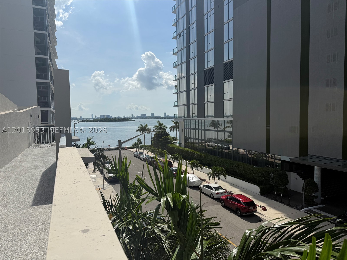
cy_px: 130
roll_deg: +1.3
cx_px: 174
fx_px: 241
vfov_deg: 56.8
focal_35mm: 24
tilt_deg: -3.4
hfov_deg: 71.6
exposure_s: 1/11905
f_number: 1.78
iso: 80
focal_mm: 6.76
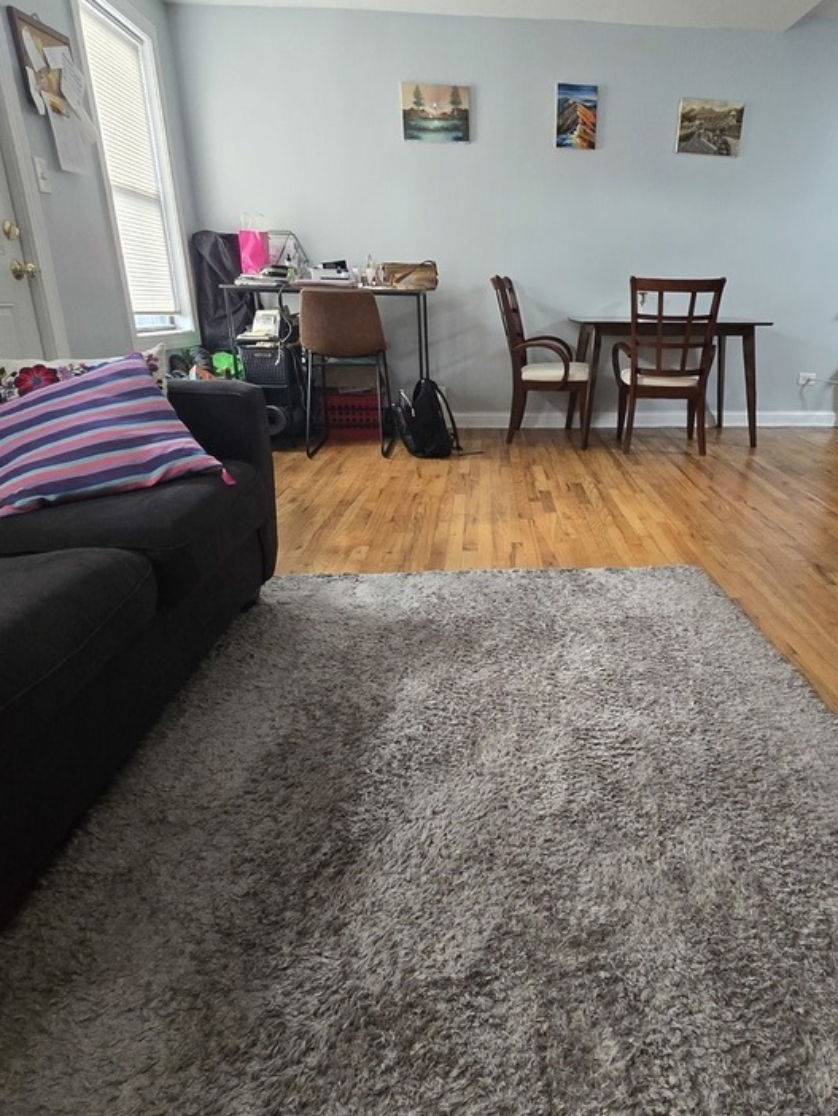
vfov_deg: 81.7
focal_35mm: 20
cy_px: 558
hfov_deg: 64.4
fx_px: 645
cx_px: 553
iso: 500
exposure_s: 1/60
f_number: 2.2
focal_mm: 2.2
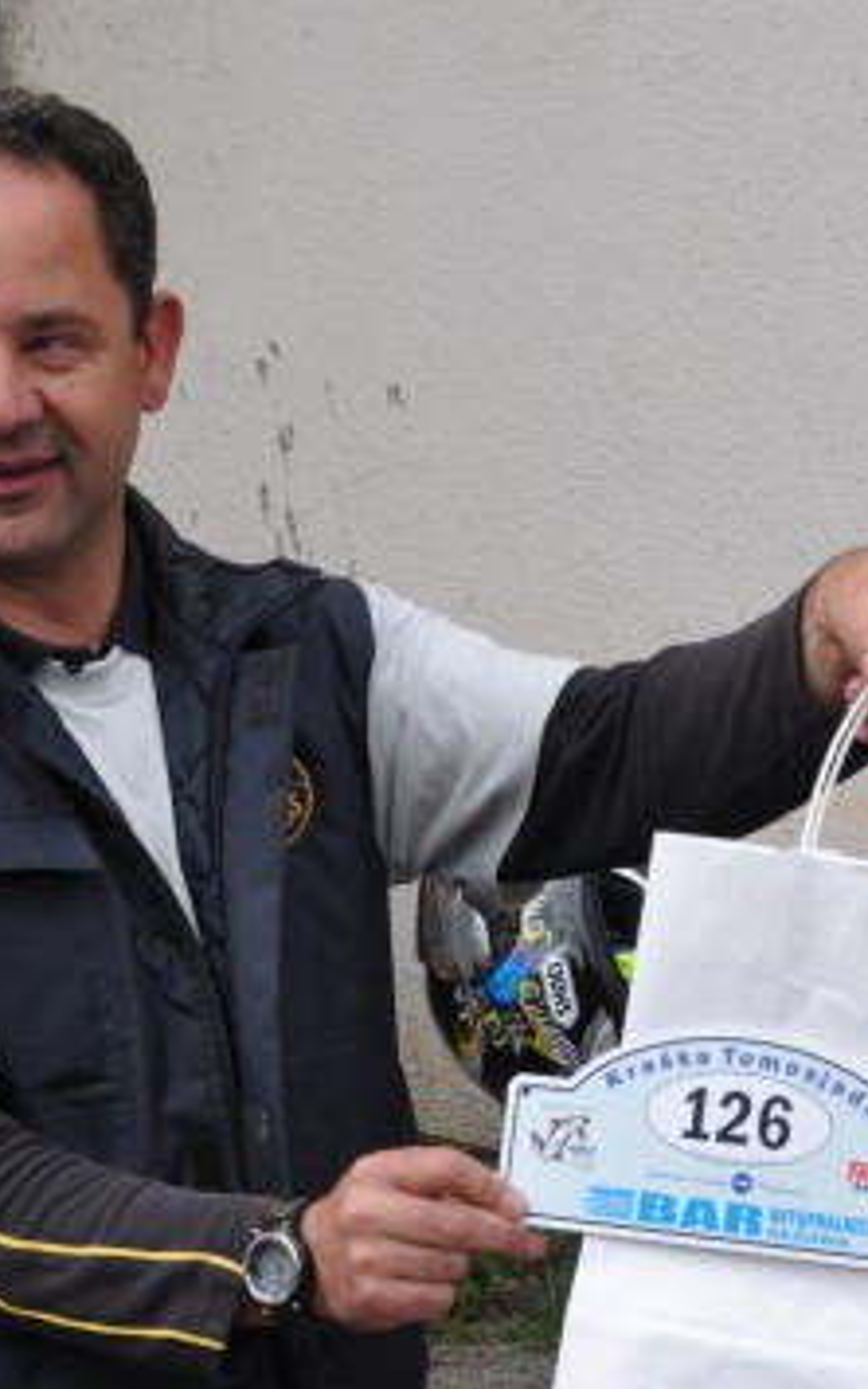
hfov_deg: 11.9
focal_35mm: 110
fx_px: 4162
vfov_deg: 18.7
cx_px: 518
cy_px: 1213
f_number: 7.1
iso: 200
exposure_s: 1/200
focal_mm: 32
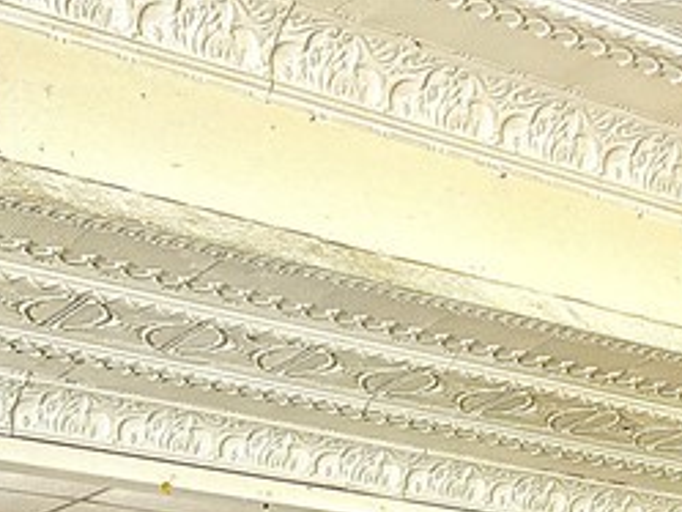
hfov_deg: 17.7
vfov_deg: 12.5
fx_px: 2109
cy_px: 958
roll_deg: +0.4
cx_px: 767
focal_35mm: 107
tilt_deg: +0.1
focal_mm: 5.7
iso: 40
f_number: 1.5
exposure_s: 1/159
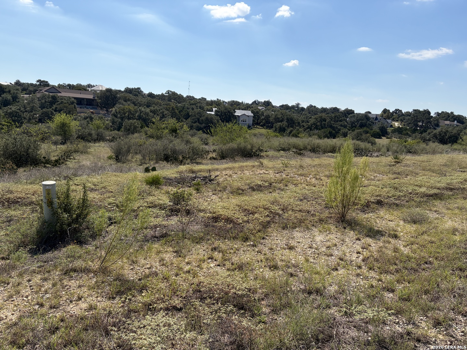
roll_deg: -3.6
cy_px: 175
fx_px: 351
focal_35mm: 26
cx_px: 234
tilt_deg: -8.7
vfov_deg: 53.1
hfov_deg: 67.3
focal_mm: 5.96
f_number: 1.6
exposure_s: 1/6993
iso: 64
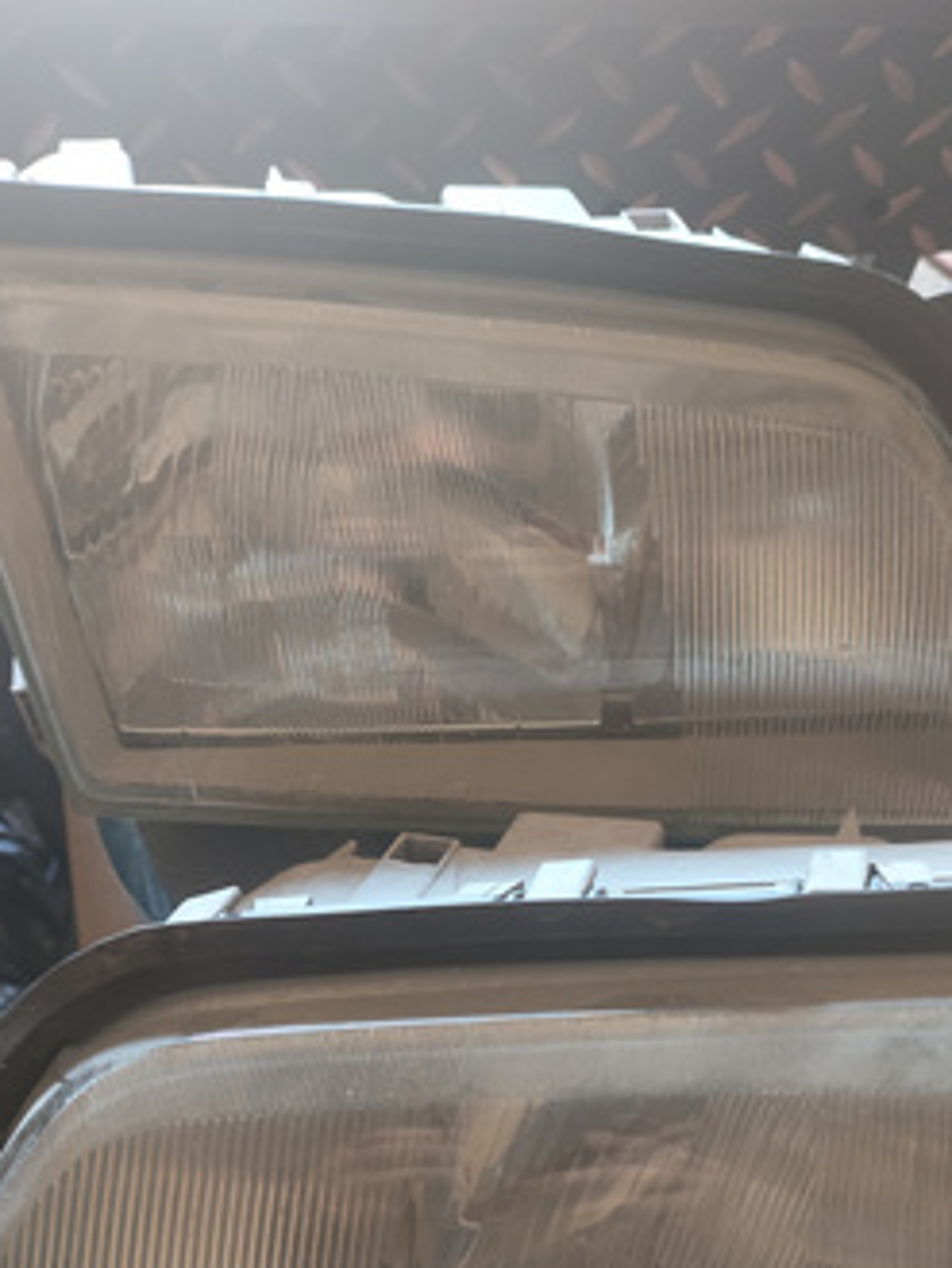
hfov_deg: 37.6
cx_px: 576
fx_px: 1393
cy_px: 933
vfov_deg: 47.4
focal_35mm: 38
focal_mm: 4.71
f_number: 1.79
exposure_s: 1/20
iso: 500
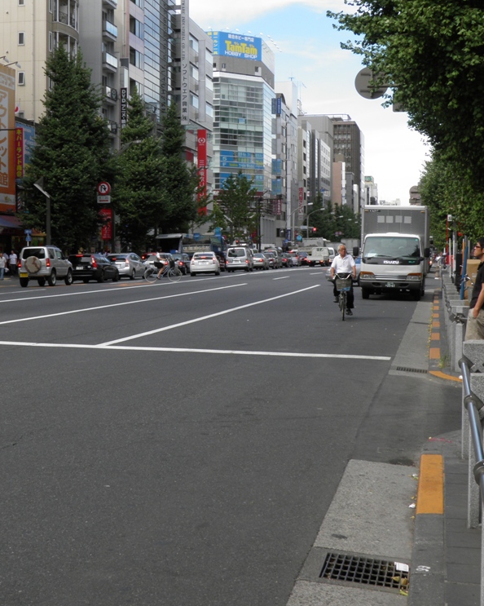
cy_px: 276
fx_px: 1111
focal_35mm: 62
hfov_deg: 24.5
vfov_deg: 30.5
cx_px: 191
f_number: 6
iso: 50
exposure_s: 1/125
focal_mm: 7.9
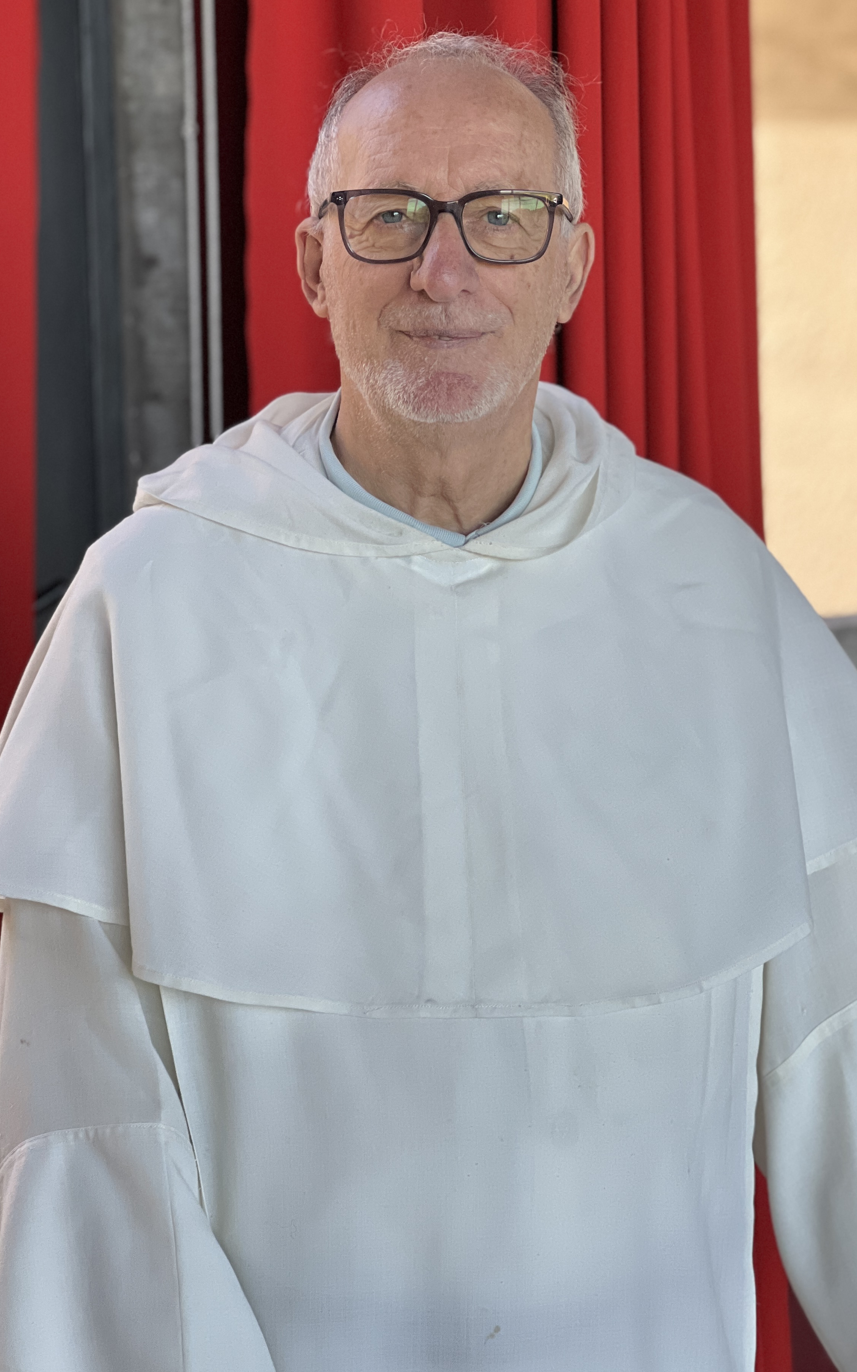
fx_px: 3401
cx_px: 489
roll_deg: +1.2
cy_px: 658
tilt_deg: -5.6
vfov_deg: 22.8
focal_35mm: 91
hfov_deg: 14.4
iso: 125
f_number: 2.8
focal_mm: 9
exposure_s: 1/121
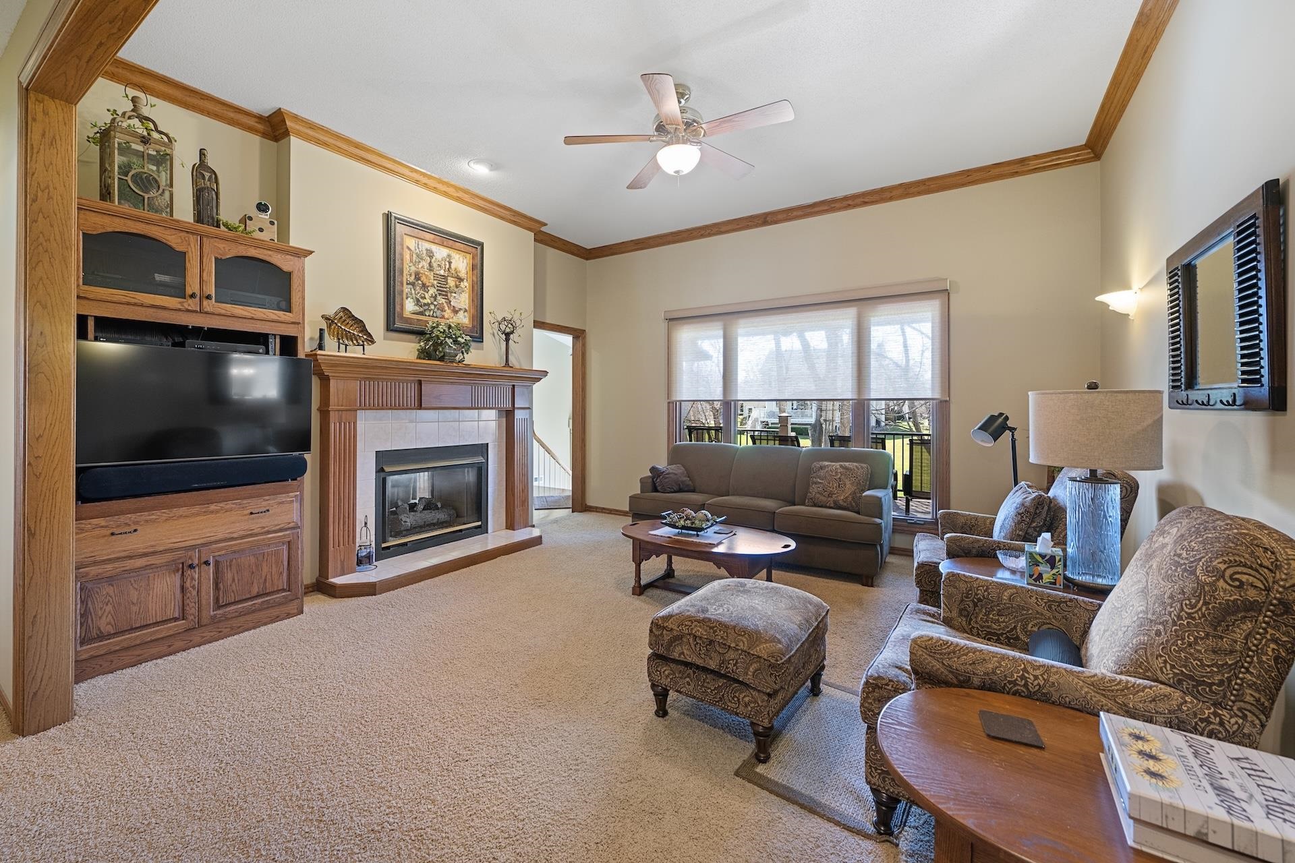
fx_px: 504
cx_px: 648
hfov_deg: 104.3
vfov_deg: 81.2
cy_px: 432
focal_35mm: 14
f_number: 7.1
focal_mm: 14
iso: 400
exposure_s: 1
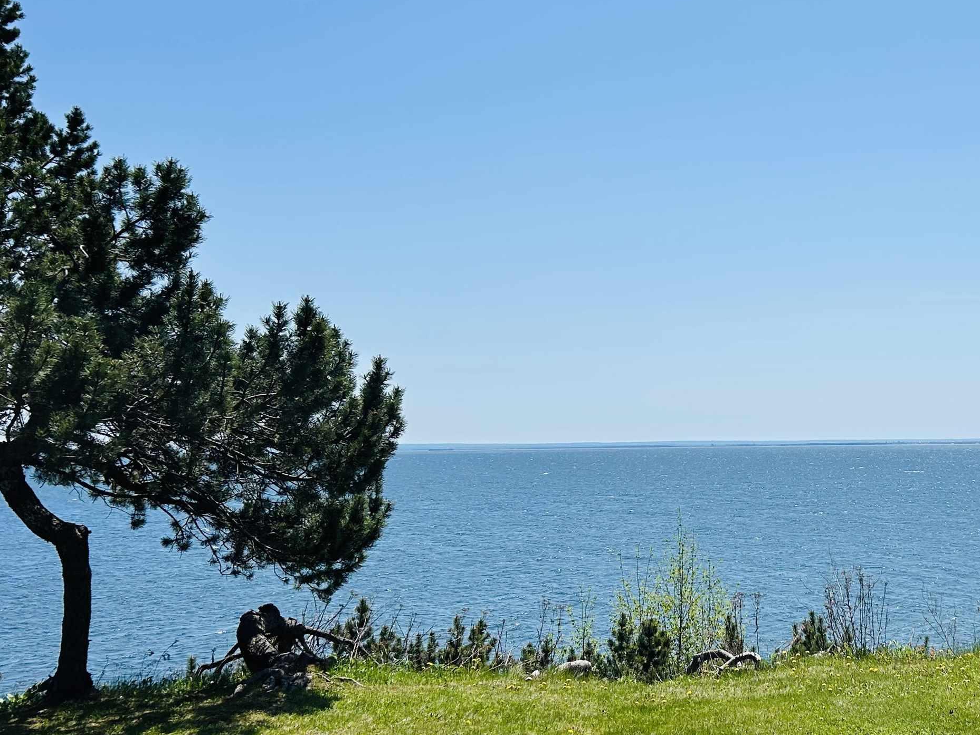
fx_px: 1217
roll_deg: -0.2
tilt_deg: +1.2
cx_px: 802
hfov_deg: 41.7
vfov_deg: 33.5
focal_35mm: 43
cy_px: 423
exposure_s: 1/6993
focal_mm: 5.7
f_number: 1.5
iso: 50
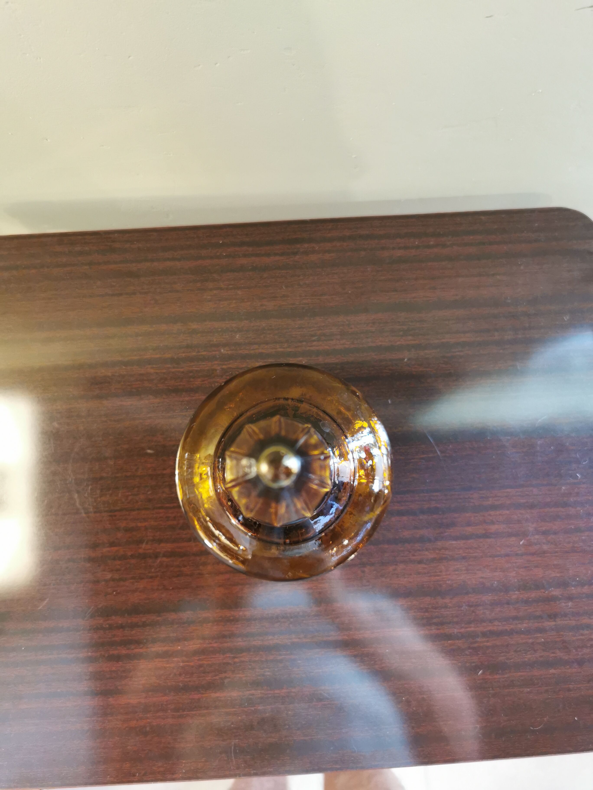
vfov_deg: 65.3
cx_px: 296
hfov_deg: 51.4
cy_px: 395
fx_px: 617
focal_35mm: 27
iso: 320
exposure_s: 1/50
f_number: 1.6
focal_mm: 5.56
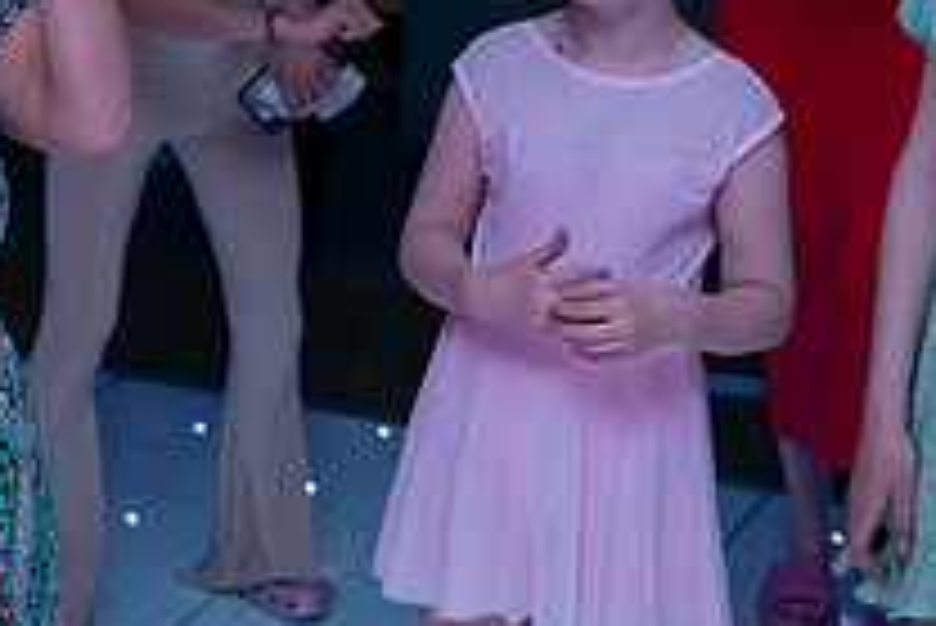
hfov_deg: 18.3
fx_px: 2758
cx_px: -184
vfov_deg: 12.8
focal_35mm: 106
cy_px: 70
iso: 800
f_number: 3.5
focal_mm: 38
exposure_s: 1/160
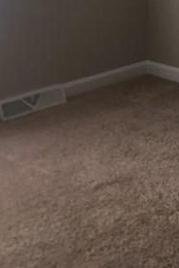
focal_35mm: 112
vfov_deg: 17.3
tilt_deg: -5.4
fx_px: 835
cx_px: 256
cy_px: -64
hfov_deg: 11.8
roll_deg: -1.2
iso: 32
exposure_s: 1/120
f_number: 2.2
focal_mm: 4.15
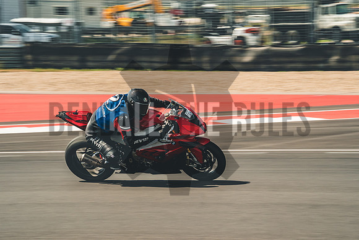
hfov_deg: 11.1
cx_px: 180
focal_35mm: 186
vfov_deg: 7.4
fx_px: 1855
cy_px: 120
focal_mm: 123.8
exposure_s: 1/250
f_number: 10
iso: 320
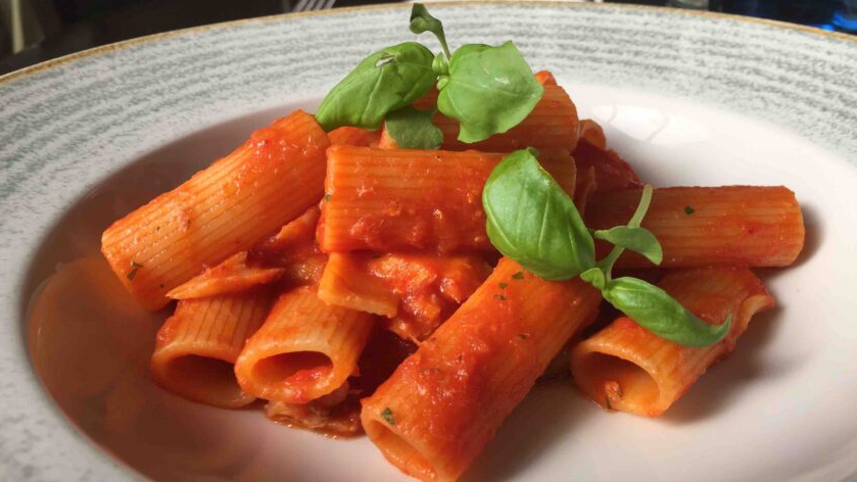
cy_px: 220
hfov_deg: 61.0
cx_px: 431
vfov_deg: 36.7
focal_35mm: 32
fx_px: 727
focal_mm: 4.15
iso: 32
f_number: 2.2
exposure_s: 1/694
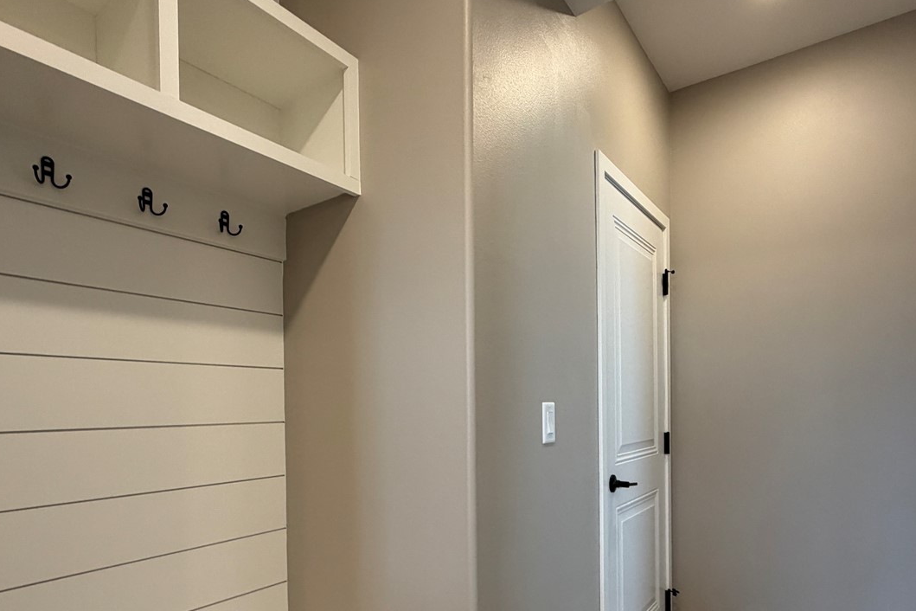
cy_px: 410
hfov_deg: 78.4
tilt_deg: -0.3
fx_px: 560
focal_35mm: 22
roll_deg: +1.3
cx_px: 421
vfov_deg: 55.9
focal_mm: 2.22
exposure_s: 1/120
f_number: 2.2
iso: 320
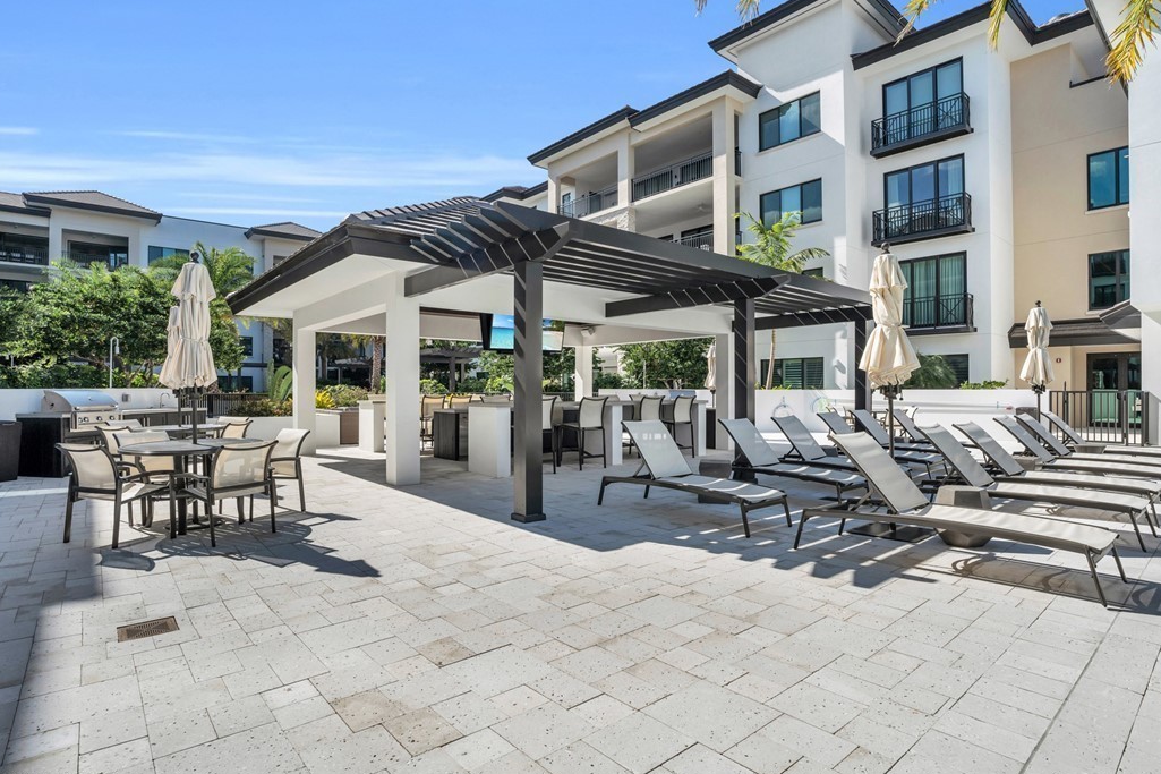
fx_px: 580
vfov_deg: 67.4
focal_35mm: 18
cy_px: 392
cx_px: 597
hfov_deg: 90.0
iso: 200
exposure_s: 1/640
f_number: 9
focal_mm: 17
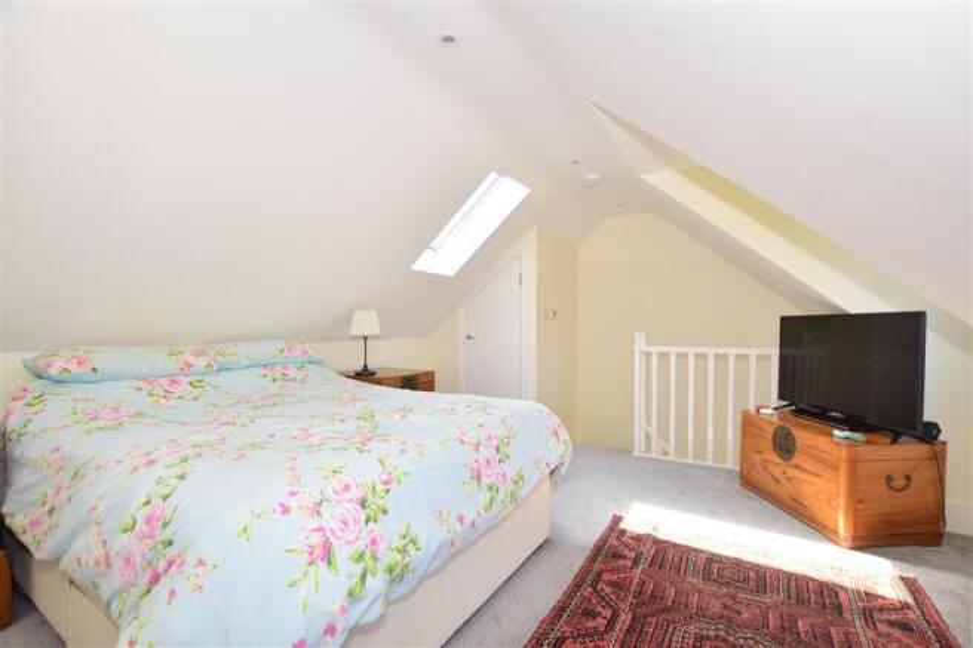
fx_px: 405
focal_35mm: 15
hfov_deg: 100.4
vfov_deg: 77.3
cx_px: 486
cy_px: 324
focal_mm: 10
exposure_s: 1/100
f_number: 8
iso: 500
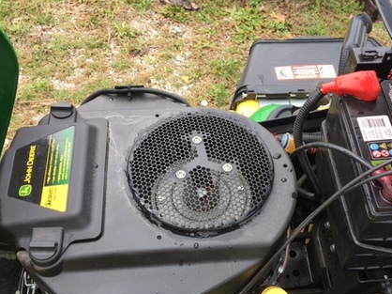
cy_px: 201
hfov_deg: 46.7
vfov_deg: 35.5
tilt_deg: -56.7
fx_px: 453
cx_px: 225
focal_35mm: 40
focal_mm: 4.15
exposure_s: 1/330
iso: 25
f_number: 2.2
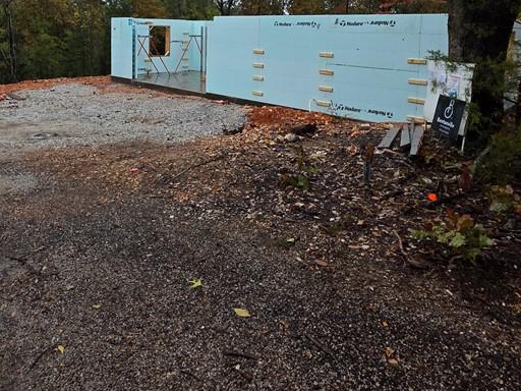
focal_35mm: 26
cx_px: 213
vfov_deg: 48.8
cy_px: 58
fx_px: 391
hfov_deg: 66.8
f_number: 1.9
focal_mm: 2.2
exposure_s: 1/273
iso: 40
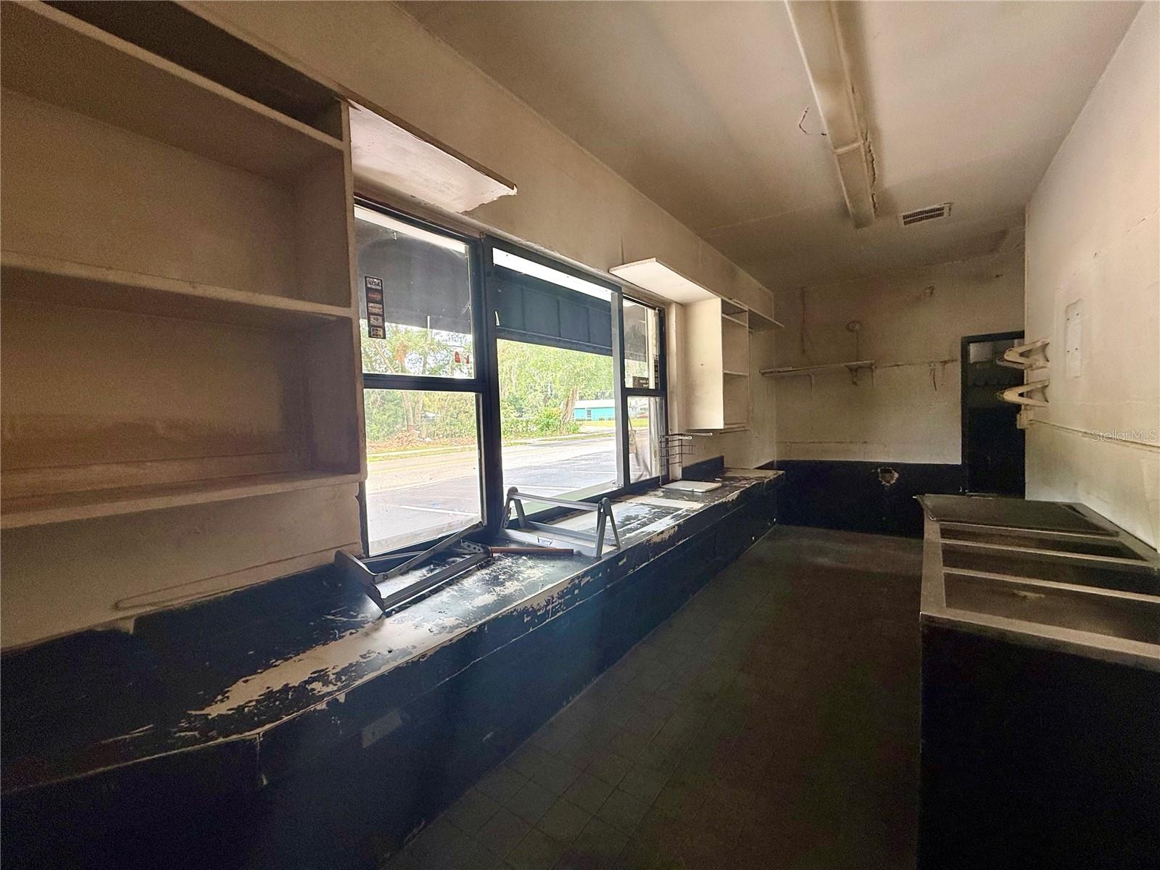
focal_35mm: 14
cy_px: 435
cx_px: 580
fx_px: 469
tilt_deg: -1.6
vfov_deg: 85.7
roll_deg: +1.8
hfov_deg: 102.1
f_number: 2.2
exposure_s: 1/138
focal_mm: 2.22
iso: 64
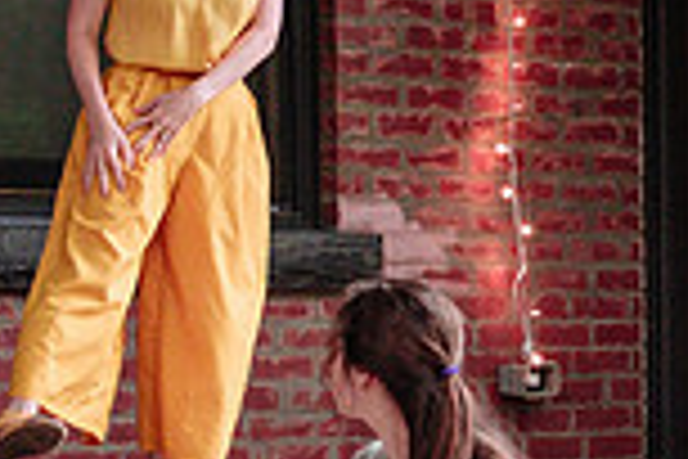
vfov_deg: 6.6
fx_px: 3975
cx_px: 684
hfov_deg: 9.8
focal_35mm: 208
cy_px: 470
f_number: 2.8
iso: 1600
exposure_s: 1/125
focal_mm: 35.3
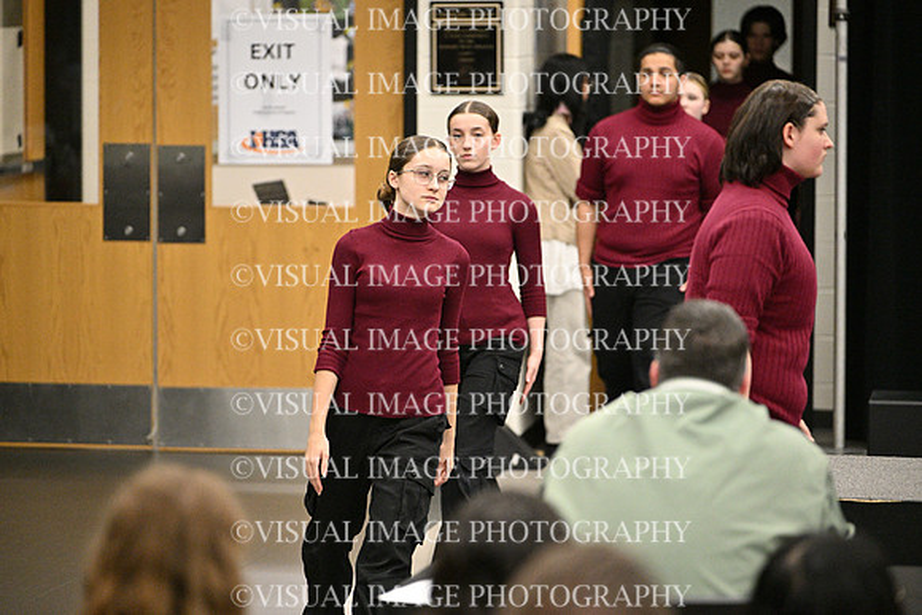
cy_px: 308
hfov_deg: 13.7
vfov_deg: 9.2
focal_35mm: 150
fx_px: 3842
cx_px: 461
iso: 6400
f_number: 2.8
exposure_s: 1/640
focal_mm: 150
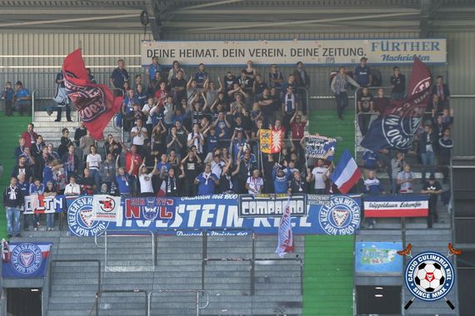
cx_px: 238
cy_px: 158
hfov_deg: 6.9
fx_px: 3958
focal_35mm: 300
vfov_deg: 4.6
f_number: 5
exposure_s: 1/800
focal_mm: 200
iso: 640
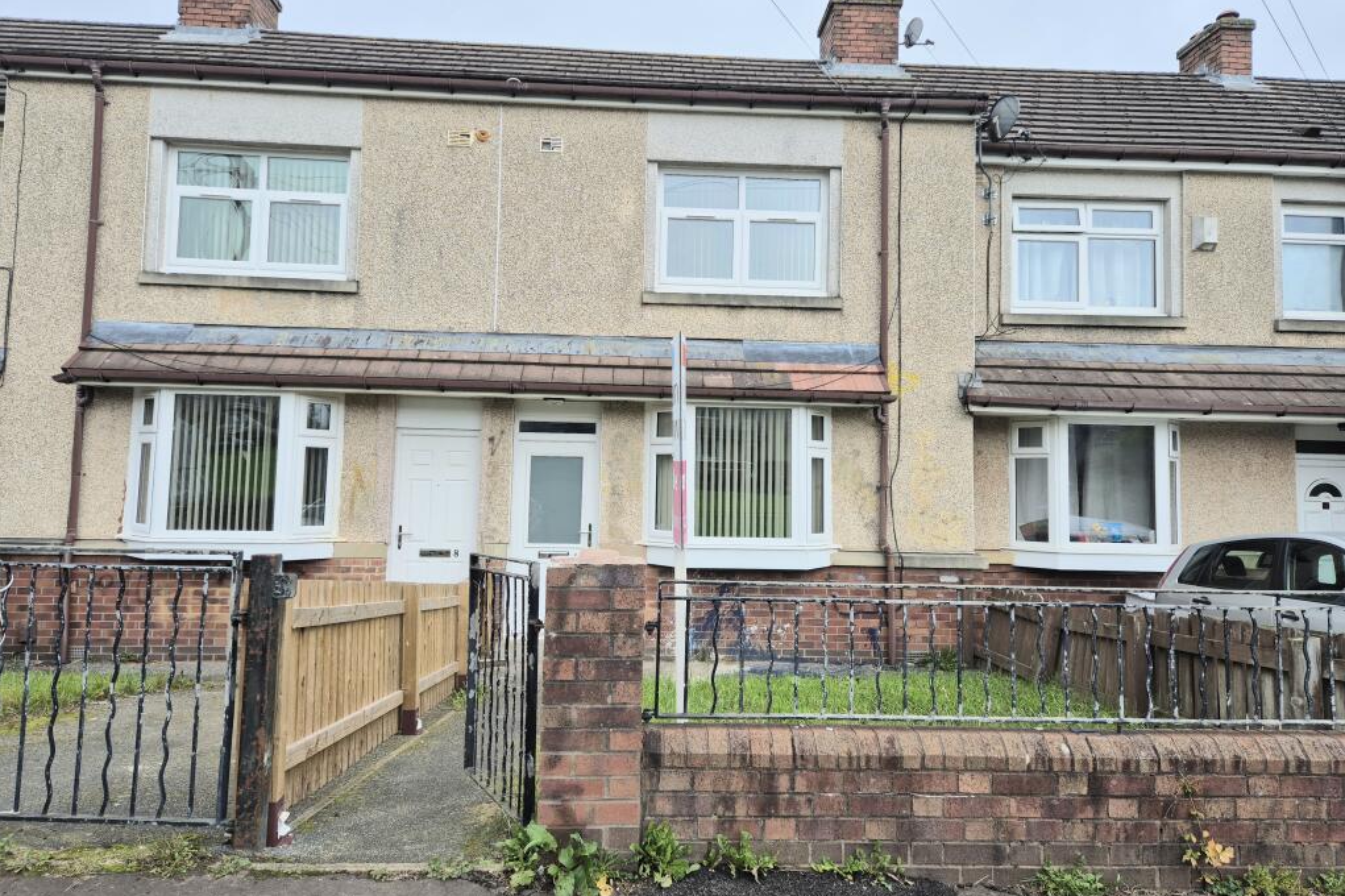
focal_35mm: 24
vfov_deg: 53.1
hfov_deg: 73.8
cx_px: 672
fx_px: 896
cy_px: 418
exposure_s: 1/556
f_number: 1.8
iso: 25
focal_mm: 5.4
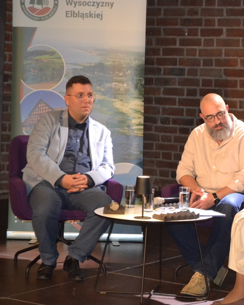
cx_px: 239
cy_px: 161
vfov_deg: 16.2
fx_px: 1074
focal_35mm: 119
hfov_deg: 12.8
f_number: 5.6
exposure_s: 1/60
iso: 3200
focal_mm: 50
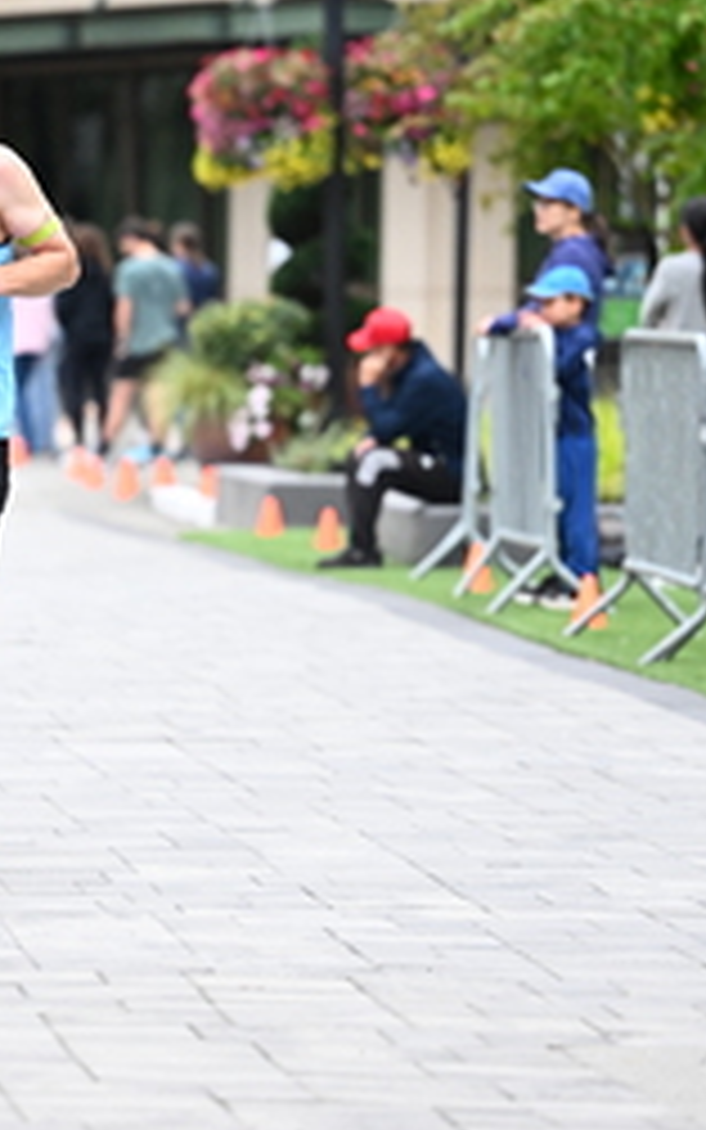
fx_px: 8923
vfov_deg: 7.2
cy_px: 459
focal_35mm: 290
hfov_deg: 4.5
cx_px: -88
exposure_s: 1/1000
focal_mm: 130
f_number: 2.8
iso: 1600
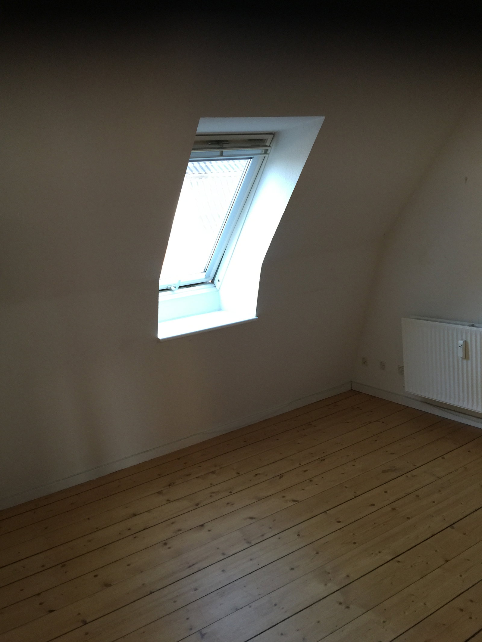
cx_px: 241
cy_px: 321
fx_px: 538
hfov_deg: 48.2
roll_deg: +7.4
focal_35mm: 29
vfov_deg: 61.7
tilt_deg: -11.7
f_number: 2.2
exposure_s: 1/33
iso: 64
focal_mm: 4.15
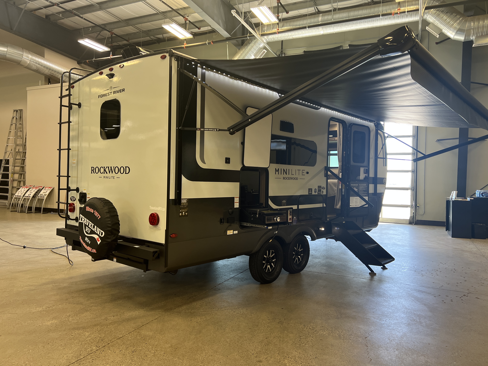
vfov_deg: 53.1
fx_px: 367
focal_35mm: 26
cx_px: 244
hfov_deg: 67.3
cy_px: 183
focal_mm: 5.7
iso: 100
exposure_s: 1/120
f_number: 1.5
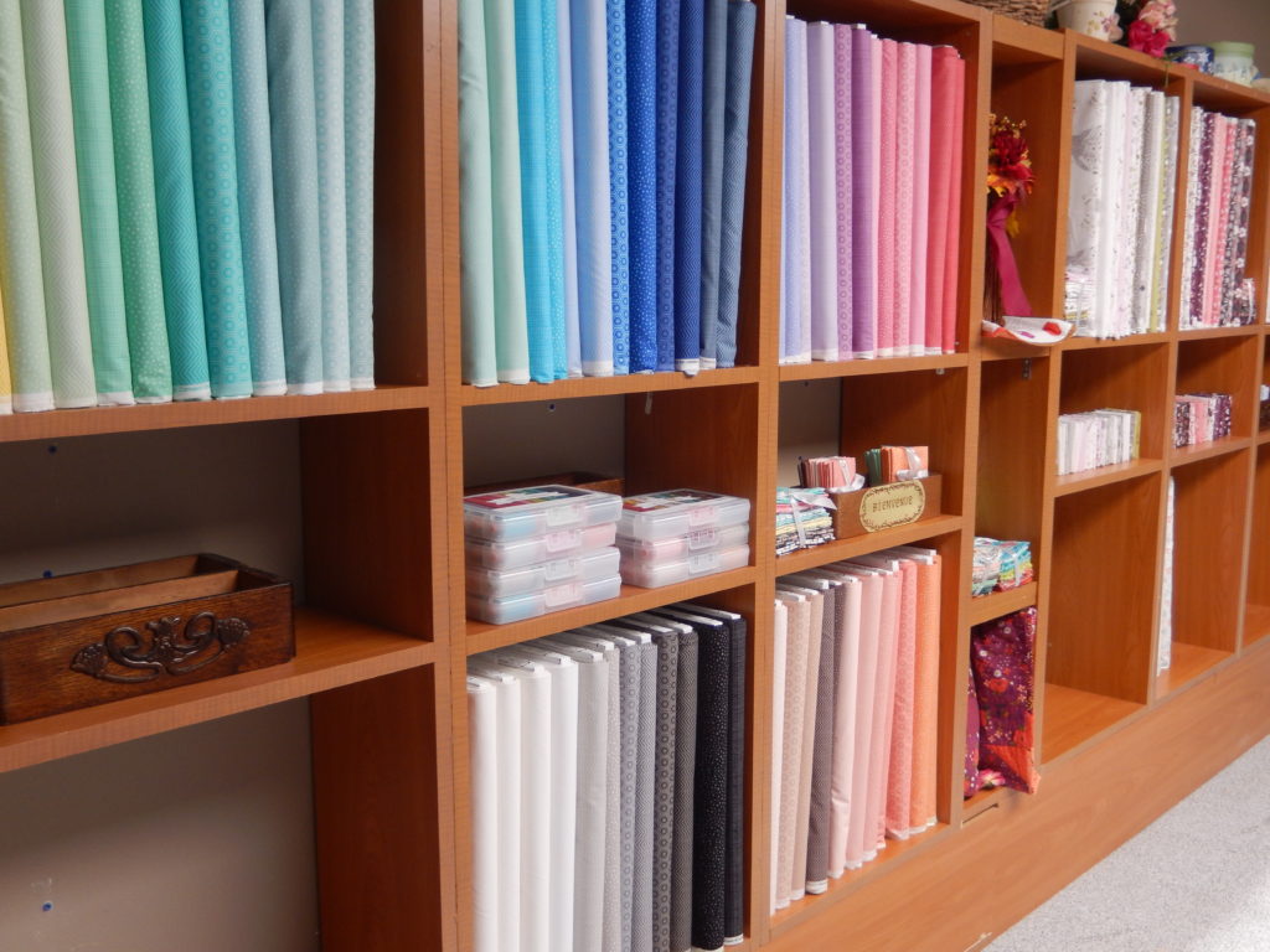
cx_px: 635
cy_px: 476
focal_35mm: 36
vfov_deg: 39.7
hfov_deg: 51.4
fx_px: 1321
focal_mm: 6.5
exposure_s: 1/30
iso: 160
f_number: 4
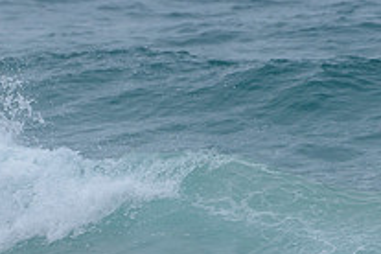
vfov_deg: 0.8
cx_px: 18
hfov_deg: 1.2
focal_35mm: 1715
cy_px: 218
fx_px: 18149
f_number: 5.6
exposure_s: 1/1250
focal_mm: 500
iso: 450
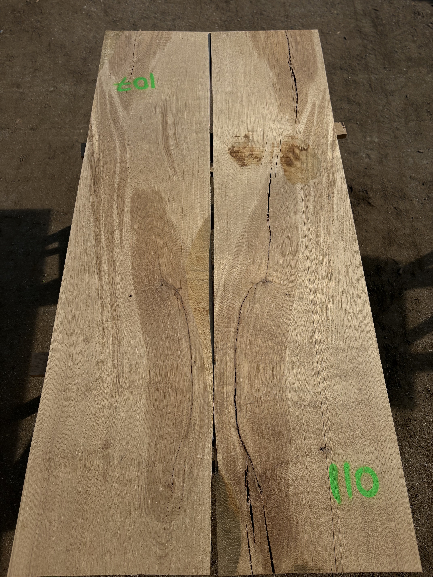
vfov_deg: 67.3
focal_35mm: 26
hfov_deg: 53.1
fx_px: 434
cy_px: 288
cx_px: 216
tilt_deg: -60.6
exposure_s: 1/6329
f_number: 1.6
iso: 50
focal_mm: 5.96
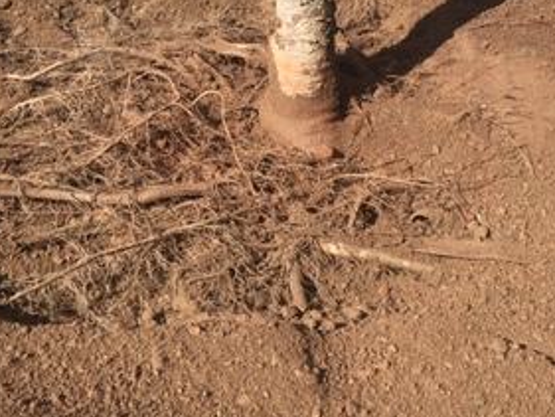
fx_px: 1059
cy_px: 51
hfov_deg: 29.3
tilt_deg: -26.4
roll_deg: -0.2
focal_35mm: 66
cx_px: 326
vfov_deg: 21.8
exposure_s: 1/1374
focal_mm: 4.15
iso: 25
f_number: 2.2
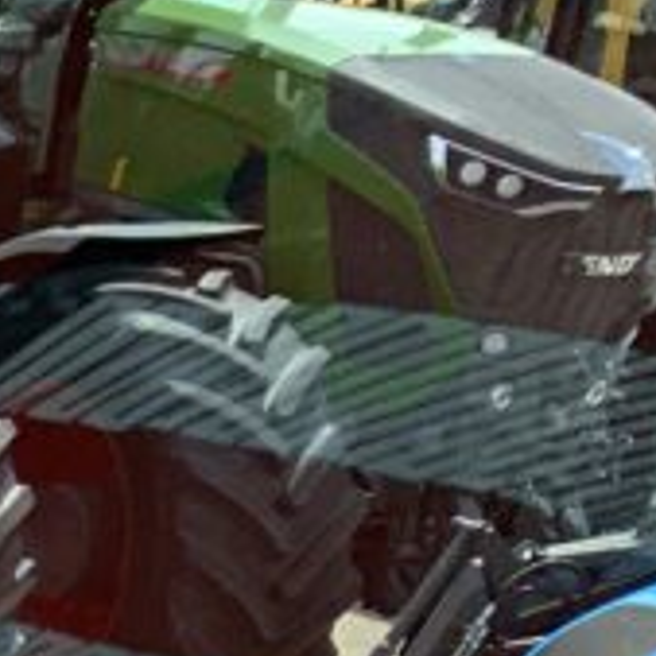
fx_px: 3323
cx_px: -1227
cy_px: 1374
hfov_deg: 9.3
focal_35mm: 155
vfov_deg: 10.3
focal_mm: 3
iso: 16
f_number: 1.8
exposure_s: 1/1144
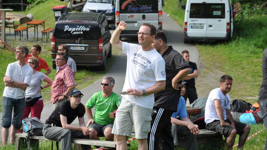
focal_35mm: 136
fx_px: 959
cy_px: 84
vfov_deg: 8.9
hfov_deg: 15.8
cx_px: 132
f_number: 7.1
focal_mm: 85
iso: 200
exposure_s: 1/200
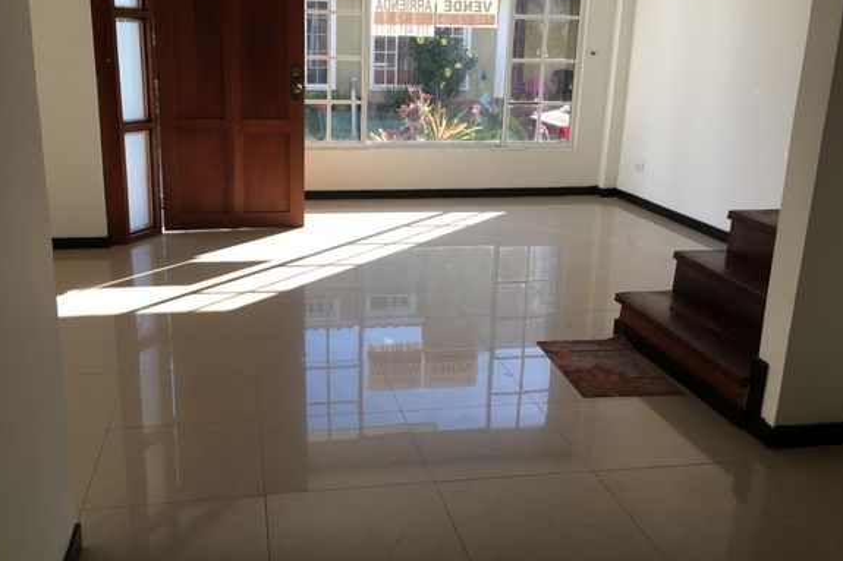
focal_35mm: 35
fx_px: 819
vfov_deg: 37.8
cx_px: 380
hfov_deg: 54.4
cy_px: 272
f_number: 2.2
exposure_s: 1/120
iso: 25
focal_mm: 4.15
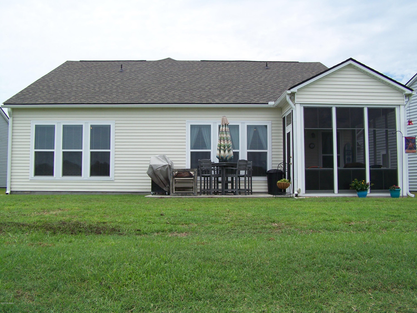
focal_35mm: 38
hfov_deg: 49.0
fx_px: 458
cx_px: 208
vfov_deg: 37.7
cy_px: 156
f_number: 4
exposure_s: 1/640
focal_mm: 6.3
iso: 64
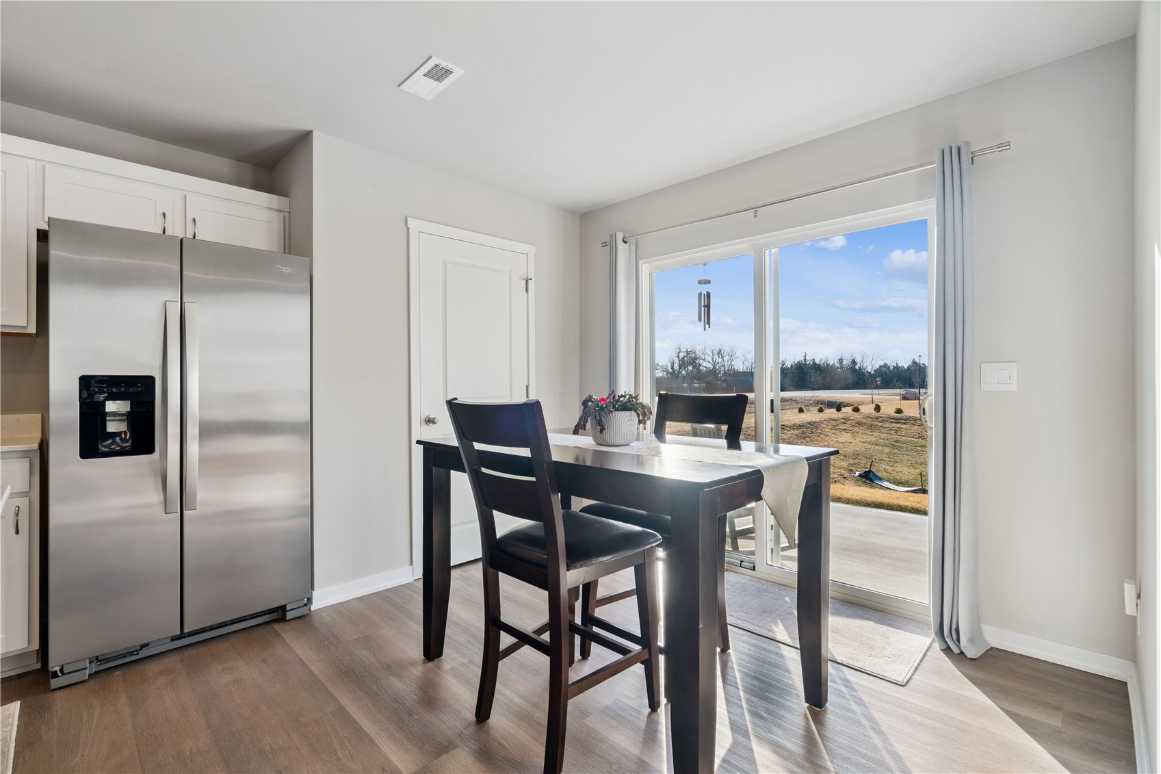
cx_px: 580
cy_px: 387
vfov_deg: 73.7
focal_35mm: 16
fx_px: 516
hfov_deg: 96.7
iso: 400
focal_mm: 16
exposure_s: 1/40
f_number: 10
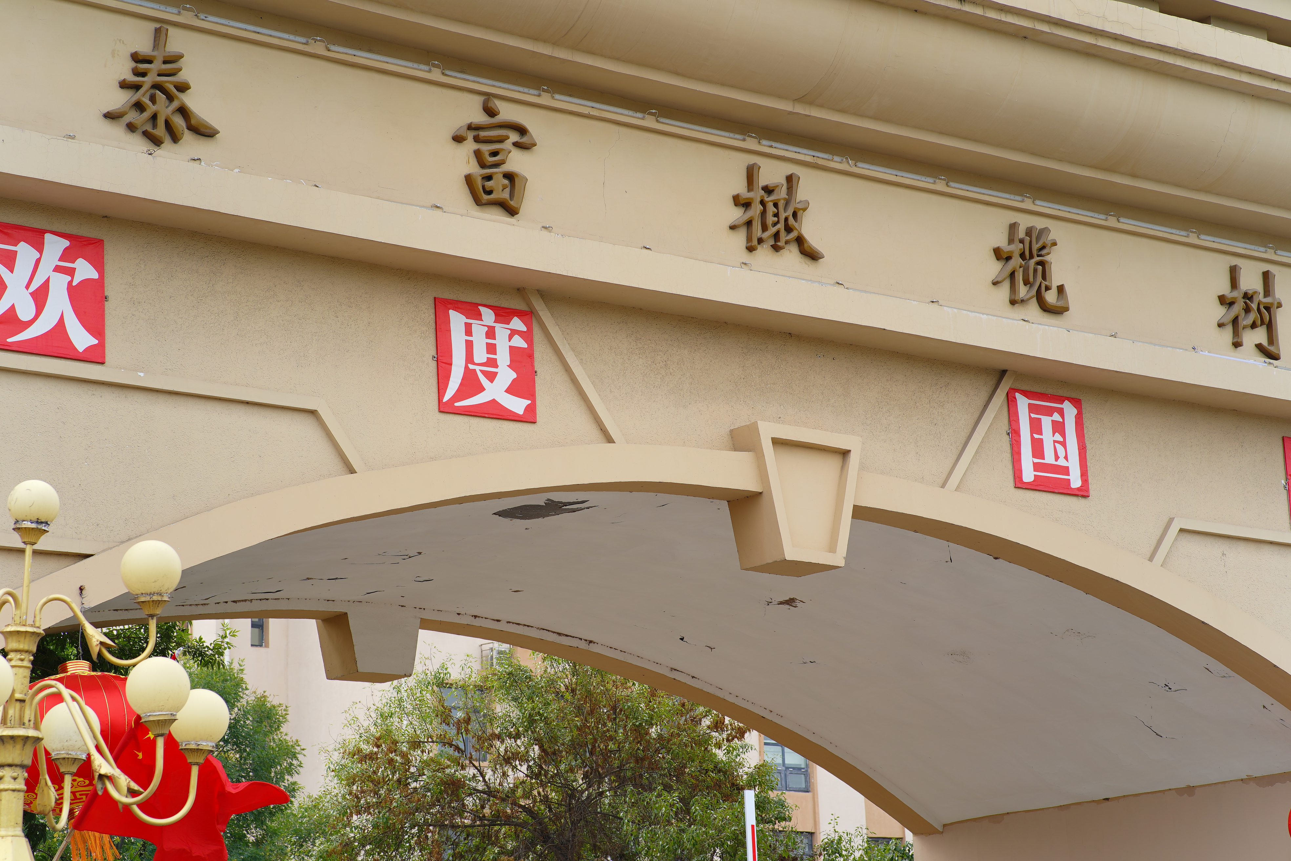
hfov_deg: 23.9
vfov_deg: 16.1
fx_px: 3048
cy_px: 430
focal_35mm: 85
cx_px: 646
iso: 80
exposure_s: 1/250
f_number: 4.5
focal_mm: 85
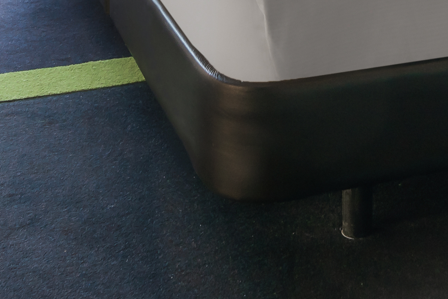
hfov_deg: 21.3
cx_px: 392
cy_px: -379
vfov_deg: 12.1
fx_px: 1170
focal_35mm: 94
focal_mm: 20
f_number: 8
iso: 100
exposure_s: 1/3
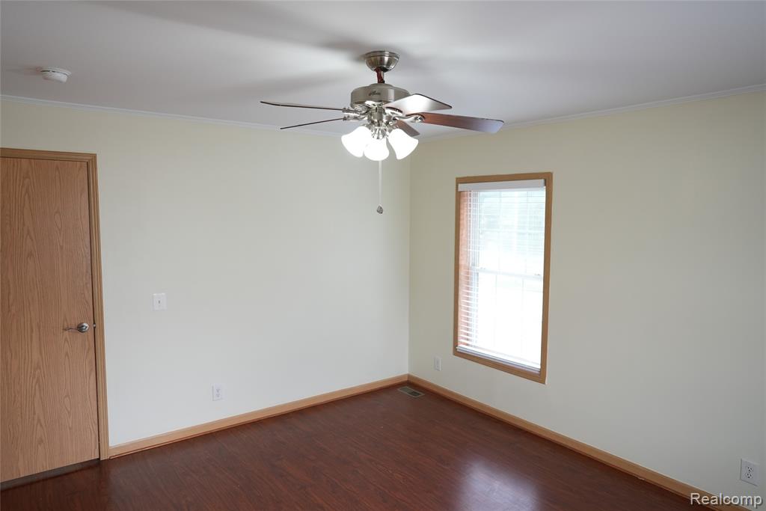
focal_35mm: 24
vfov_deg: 53.1
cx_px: 383
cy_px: 256
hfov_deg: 73.7
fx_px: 511
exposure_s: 1/125
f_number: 2.5
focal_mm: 24
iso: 800
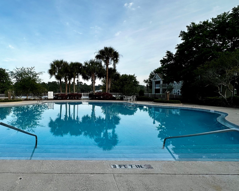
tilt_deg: -2.2
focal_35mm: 21
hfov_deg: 75.4
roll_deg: -0.4
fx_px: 149
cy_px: 98
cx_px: 81
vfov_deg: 65.5
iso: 40
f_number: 2.2
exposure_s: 1/633
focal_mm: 2.22
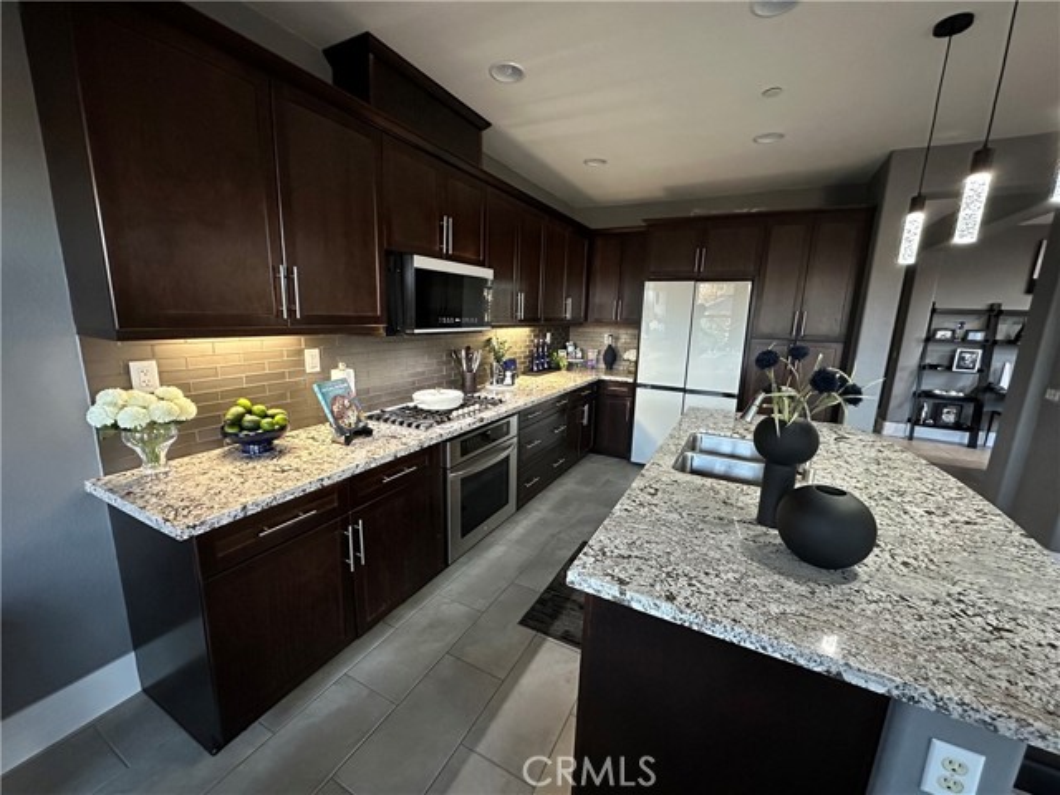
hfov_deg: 102.1
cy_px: 398
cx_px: 530
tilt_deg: -11.7
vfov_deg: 85.7
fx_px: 429
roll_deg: -1.6
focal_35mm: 14
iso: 1250
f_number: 2.2
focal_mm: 2.22
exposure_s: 1/60
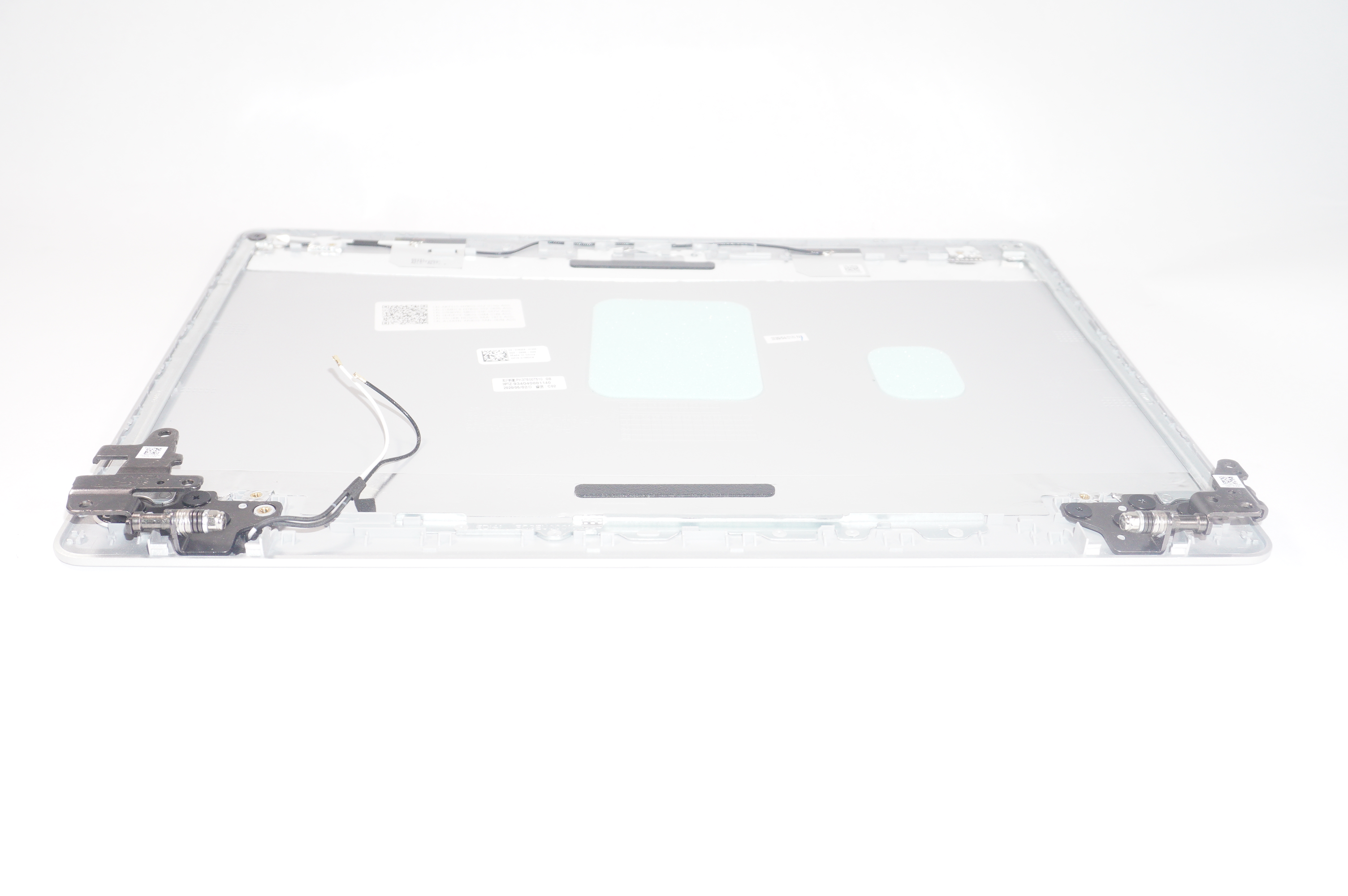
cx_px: 674
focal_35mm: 34
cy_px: 448
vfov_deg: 38.3
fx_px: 1291
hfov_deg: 55.1
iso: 640
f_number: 6.3
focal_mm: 23
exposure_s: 1/160
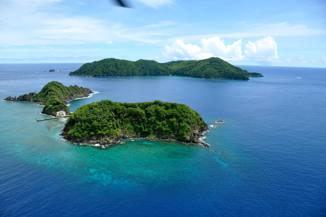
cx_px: 163
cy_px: 108
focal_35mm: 27
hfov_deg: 67.4
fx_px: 244
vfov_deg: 47.8
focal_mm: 18
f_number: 5
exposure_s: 1/1000
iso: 200
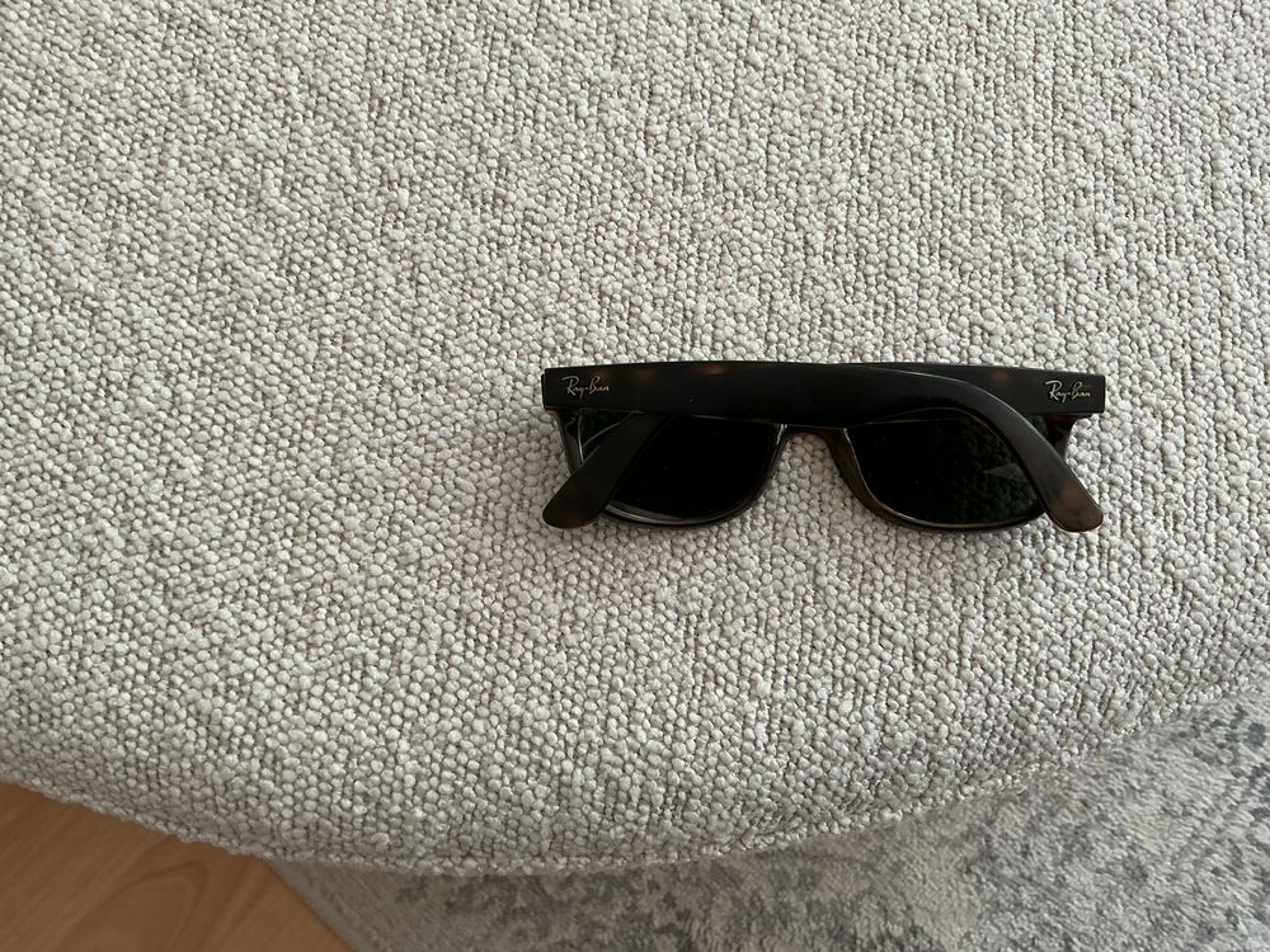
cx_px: 635
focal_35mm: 29
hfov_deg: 61.7
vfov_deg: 48.2
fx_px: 1064
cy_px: 476
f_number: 1.8
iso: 80
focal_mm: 3
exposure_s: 1/60
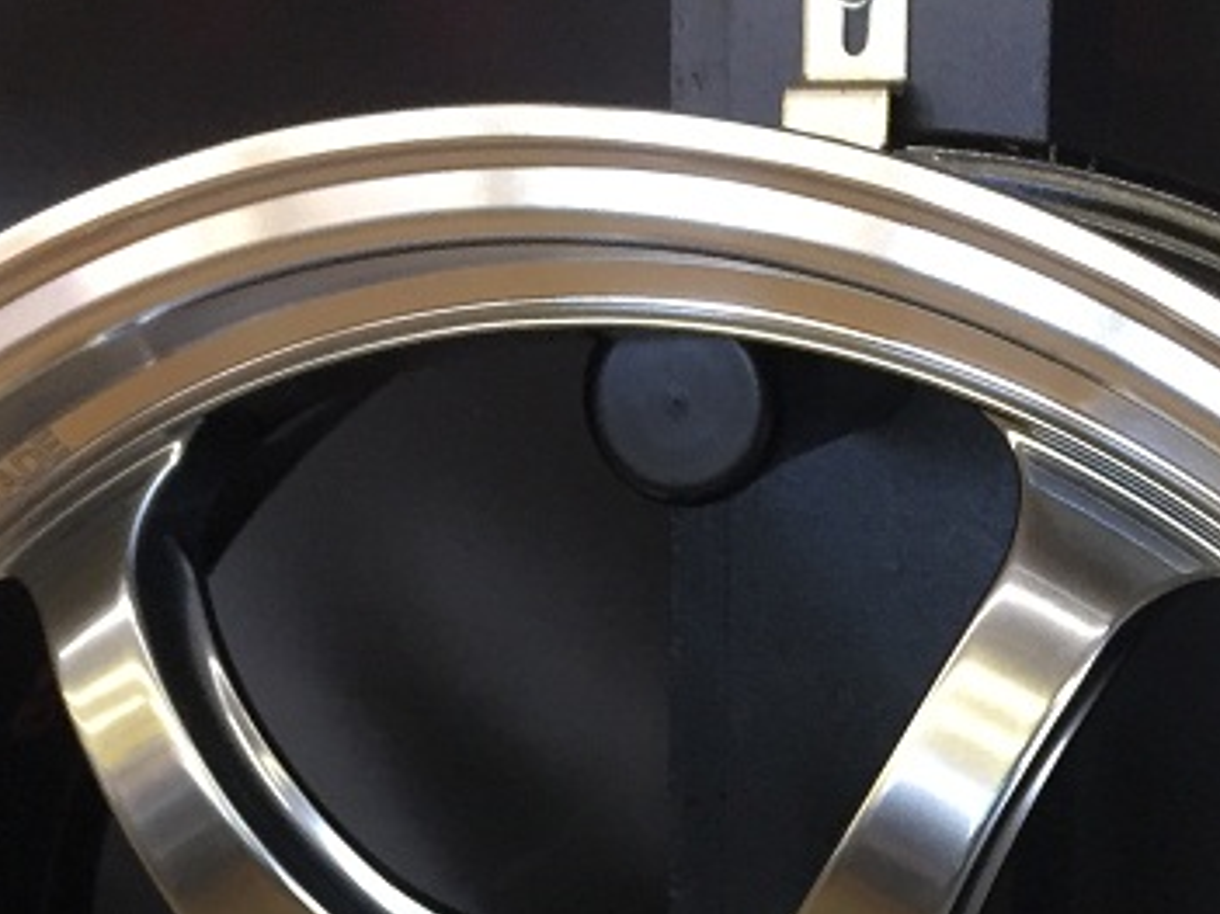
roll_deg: +0.2
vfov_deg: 16.9
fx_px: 2854
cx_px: 782
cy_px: 1260
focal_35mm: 81
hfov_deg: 24.0
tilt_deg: -29.0
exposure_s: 1/30
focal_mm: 4.15
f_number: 2.2
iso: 50
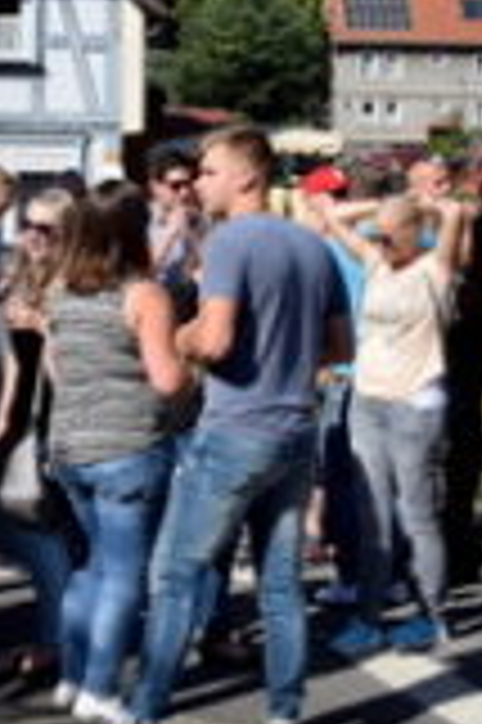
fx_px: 2093
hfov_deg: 13.1
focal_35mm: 104
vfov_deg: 19.6
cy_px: 243
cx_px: 347
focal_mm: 18
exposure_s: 1/400
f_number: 10
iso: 200
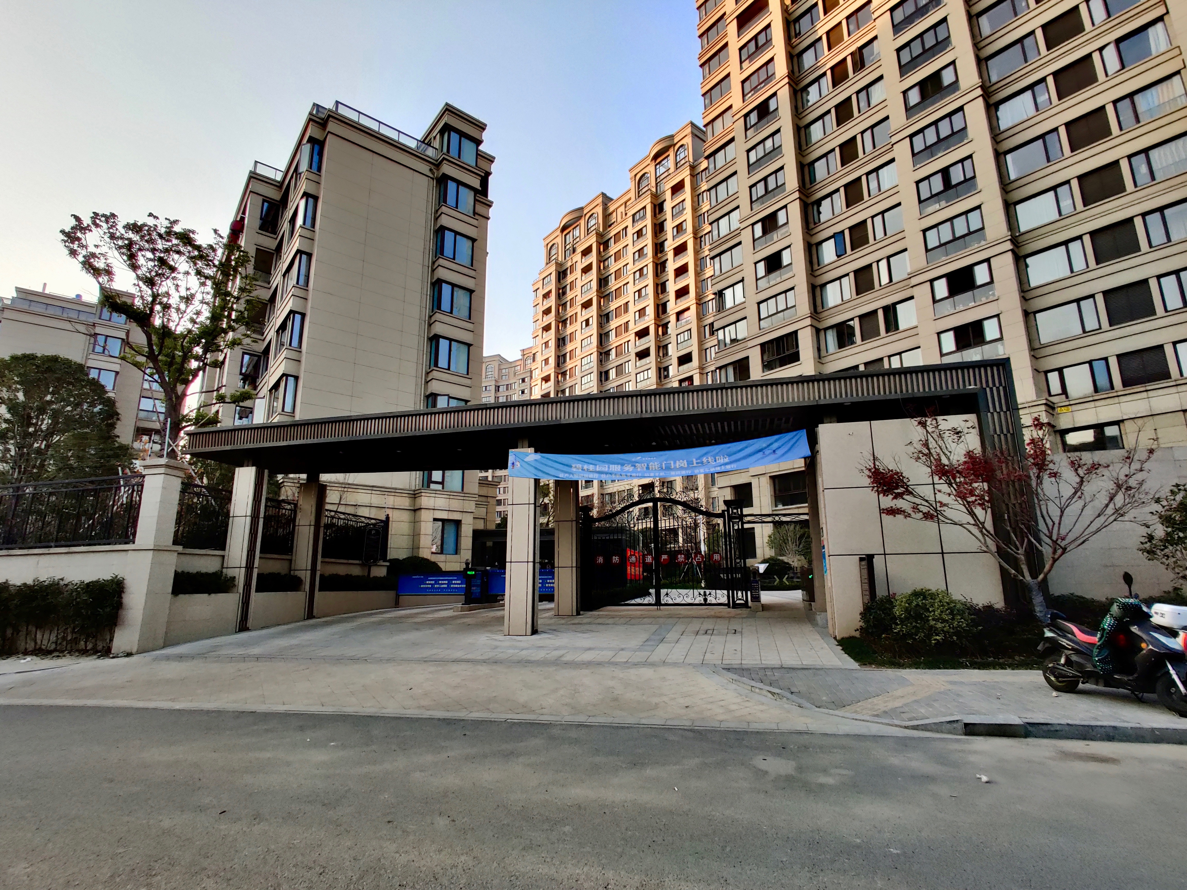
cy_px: 445
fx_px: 446
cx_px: 594
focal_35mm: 13
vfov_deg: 89.9
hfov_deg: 106.2
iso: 125
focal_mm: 2.25
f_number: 2.2
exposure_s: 1/100
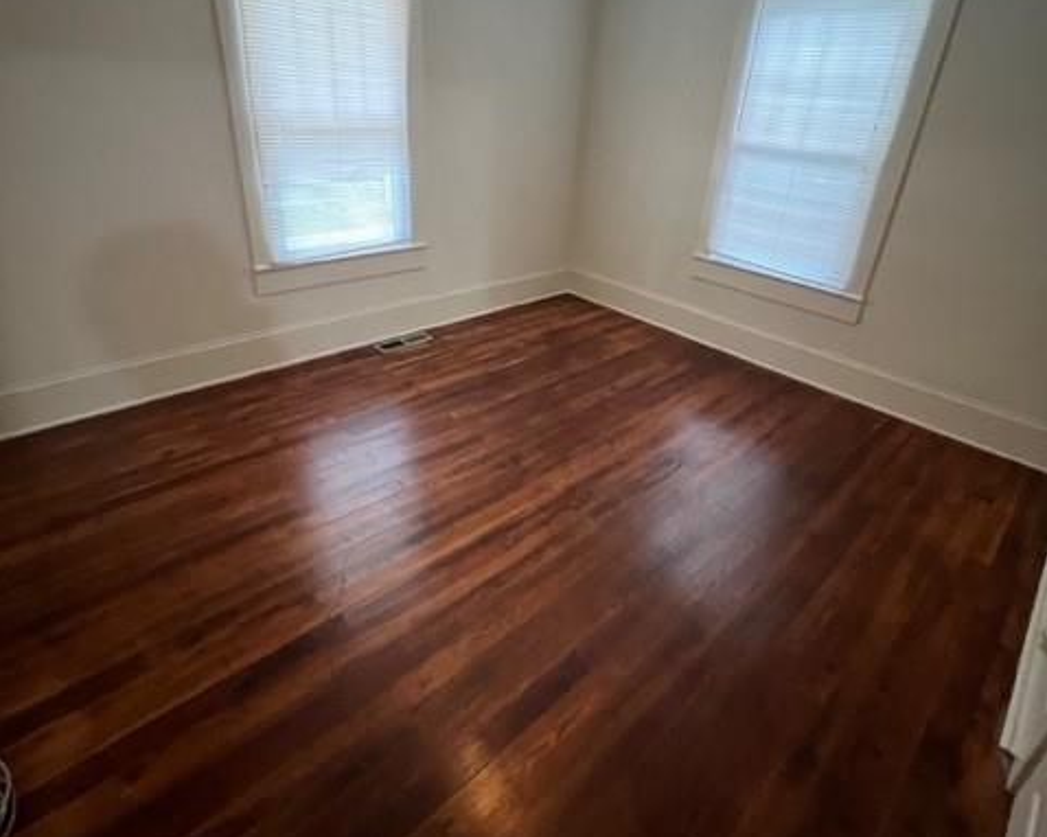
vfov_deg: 76.5
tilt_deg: -24.1
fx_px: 527
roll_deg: -3.4
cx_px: 524
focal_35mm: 17
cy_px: 359
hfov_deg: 89.7
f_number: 1.8
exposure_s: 1/40
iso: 800
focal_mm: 1.57
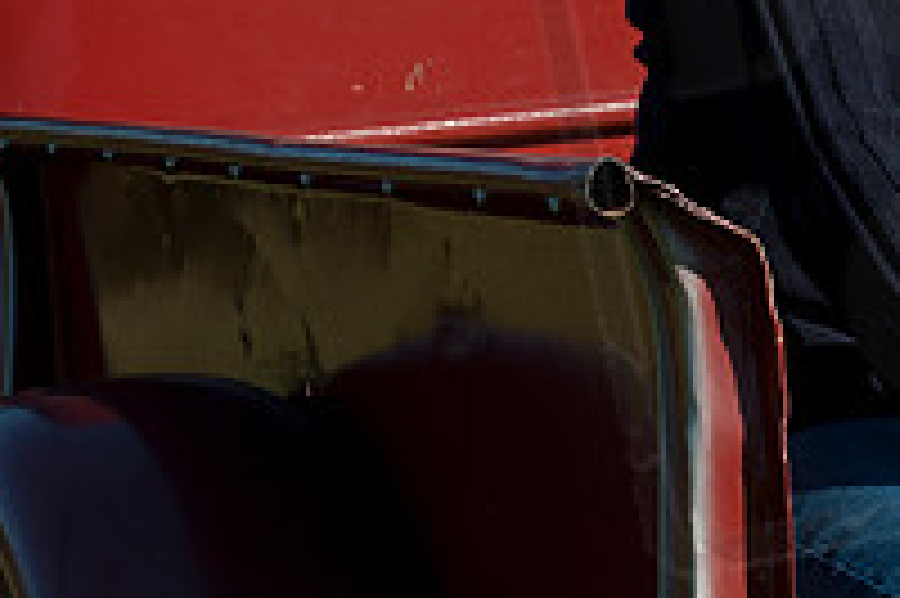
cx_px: 1143
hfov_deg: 11.2
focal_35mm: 180
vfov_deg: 7.6
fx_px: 4496
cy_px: 58
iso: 100
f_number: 8
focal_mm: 62
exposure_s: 1/500
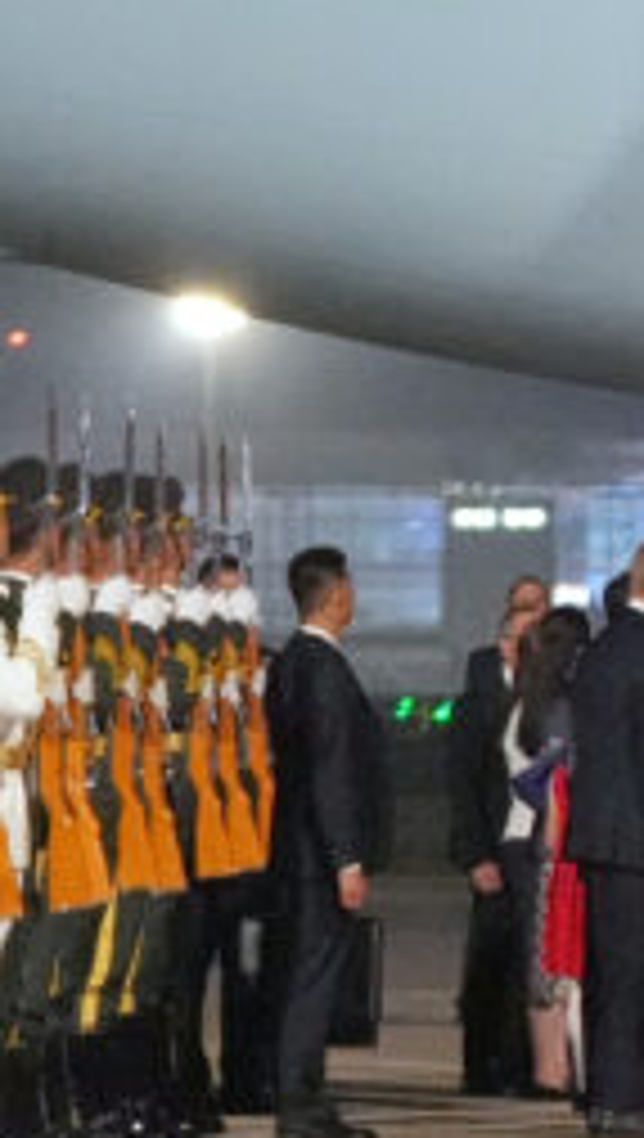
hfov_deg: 2.5
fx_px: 14549
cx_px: 1225
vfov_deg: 4.5
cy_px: 229
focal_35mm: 481
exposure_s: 1/250
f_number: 2.8
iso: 12800
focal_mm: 97
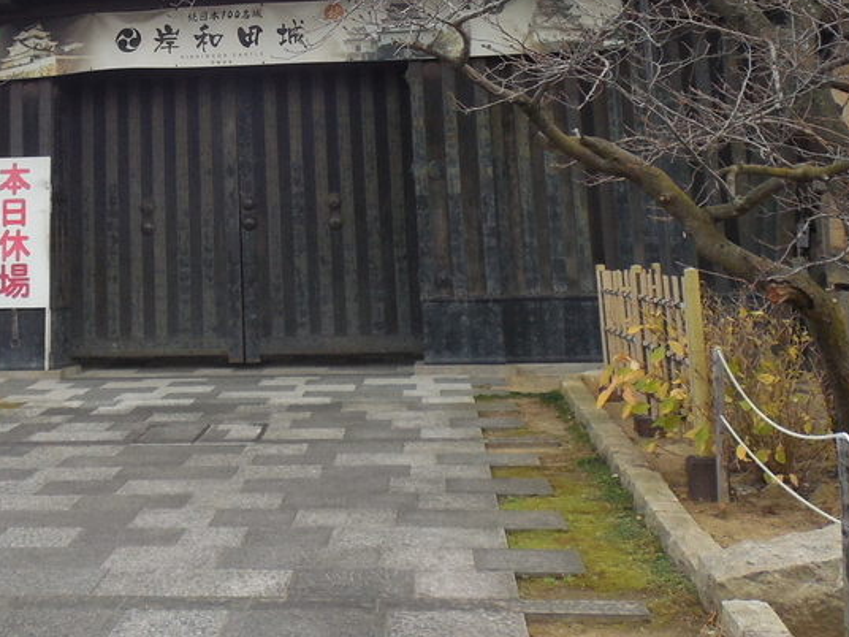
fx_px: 1373
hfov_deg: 33.4
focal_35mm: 56
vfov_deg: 24.7
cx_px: 176
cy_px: -19
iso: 250
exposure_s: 1/250
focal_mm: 4.5
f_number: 3.3
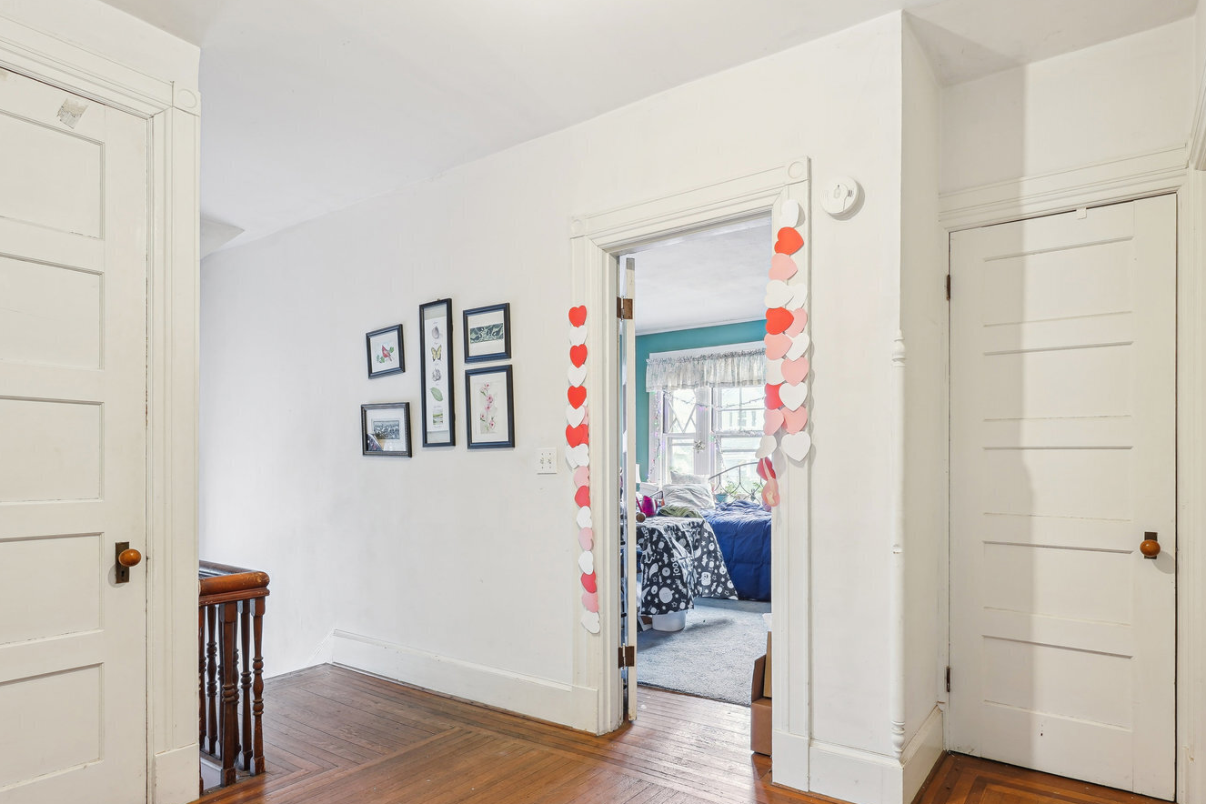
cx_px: 654
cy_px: 503
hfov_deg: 86.7
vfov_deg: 63.6
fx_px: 636
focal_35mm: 19
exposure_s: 2
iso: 100
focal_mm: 14
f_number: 9
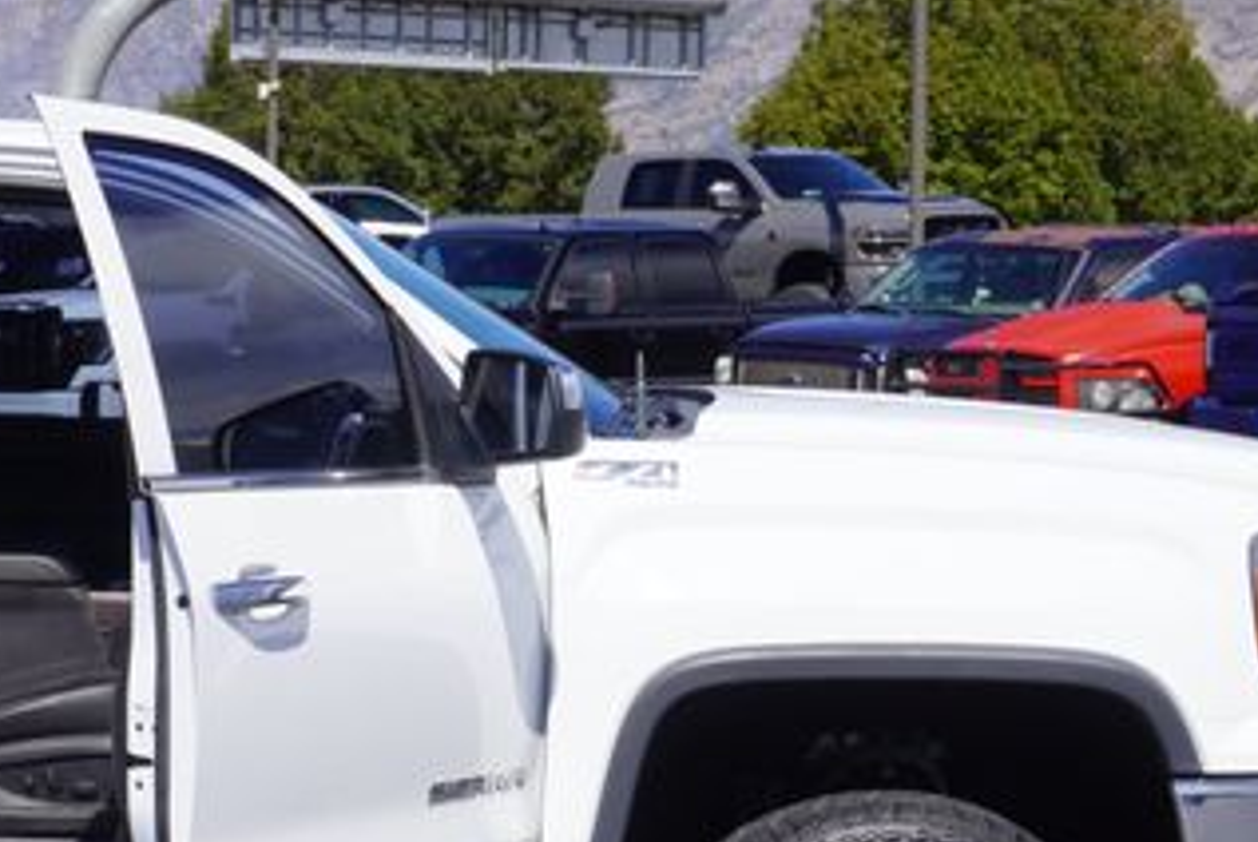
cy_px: 719
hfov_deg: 18.6
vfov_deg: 12.5
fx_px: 3812
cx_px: 254
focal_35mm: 109
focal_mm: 36
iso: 100
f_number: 11
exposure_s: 1/160
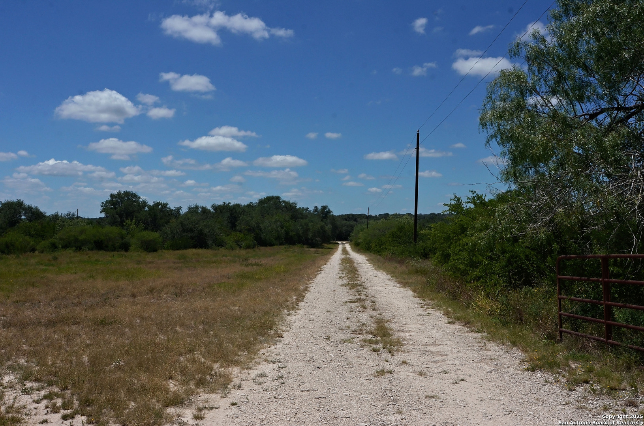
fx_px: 643
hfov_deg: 53.2
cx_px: 322
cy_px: 213
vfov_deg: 36.7
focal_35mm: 36
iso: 250
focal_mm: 24
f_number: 10
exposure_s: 1/1250
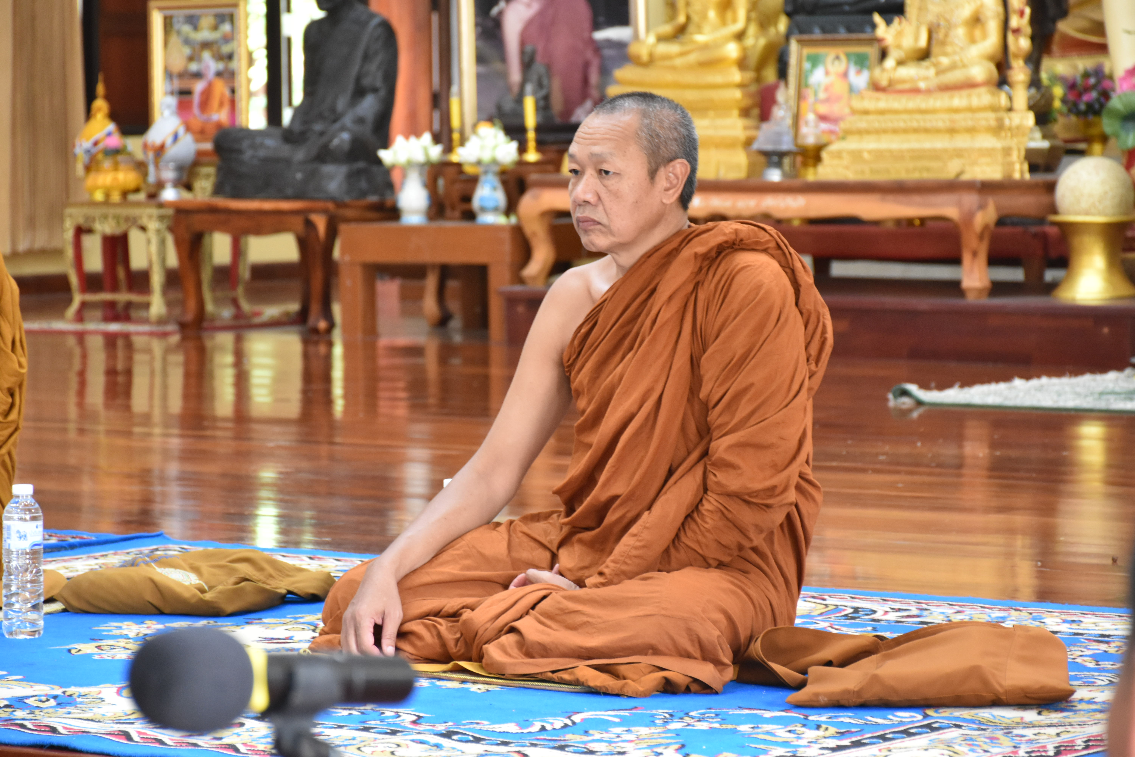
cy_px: 378
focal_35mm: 142
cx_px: 568
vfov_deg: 9.6
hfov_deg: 14.4
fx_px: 4492
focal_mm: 95
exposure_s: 1/15
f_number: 5.3
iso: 2000
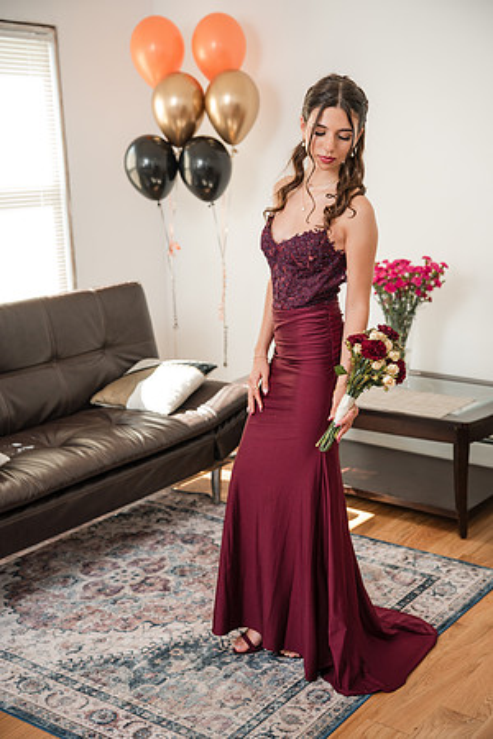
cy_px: 370
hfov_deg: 28.1
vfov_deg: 41.1
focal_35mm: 48
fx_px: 986
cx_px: 246
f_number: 3.2
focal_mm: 48
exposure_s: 1/250
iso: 1000
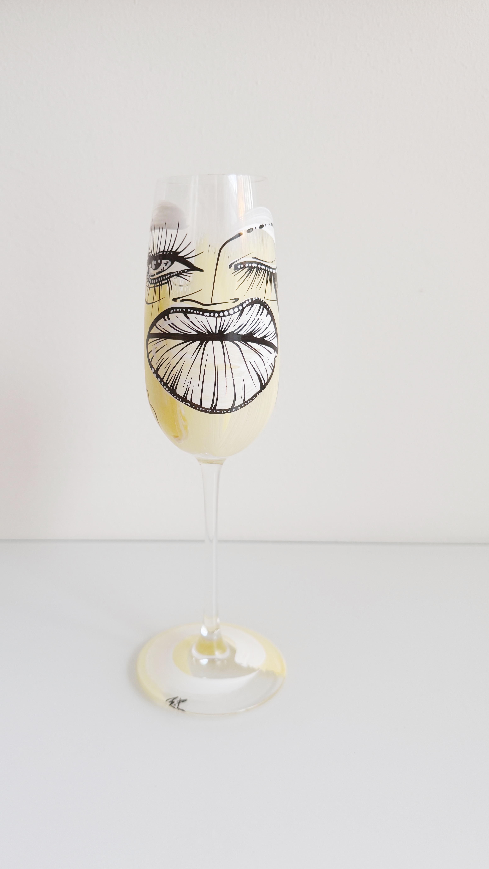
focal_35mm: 27
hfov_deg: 42.6
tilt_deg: -14.4
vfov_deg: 69.8
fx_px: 622
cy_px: 424
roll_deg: +0.1
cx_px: 191
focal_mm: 6.76
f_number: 1.78
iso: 200
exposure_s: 1/100
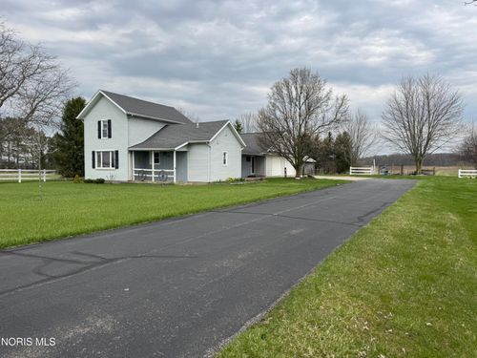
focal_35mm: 24
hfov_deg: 71.6
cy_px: 179
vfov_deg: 56.8
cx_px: 238
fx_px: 331
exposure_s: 1/3096
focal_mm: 6.76
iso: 80
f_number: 1.78
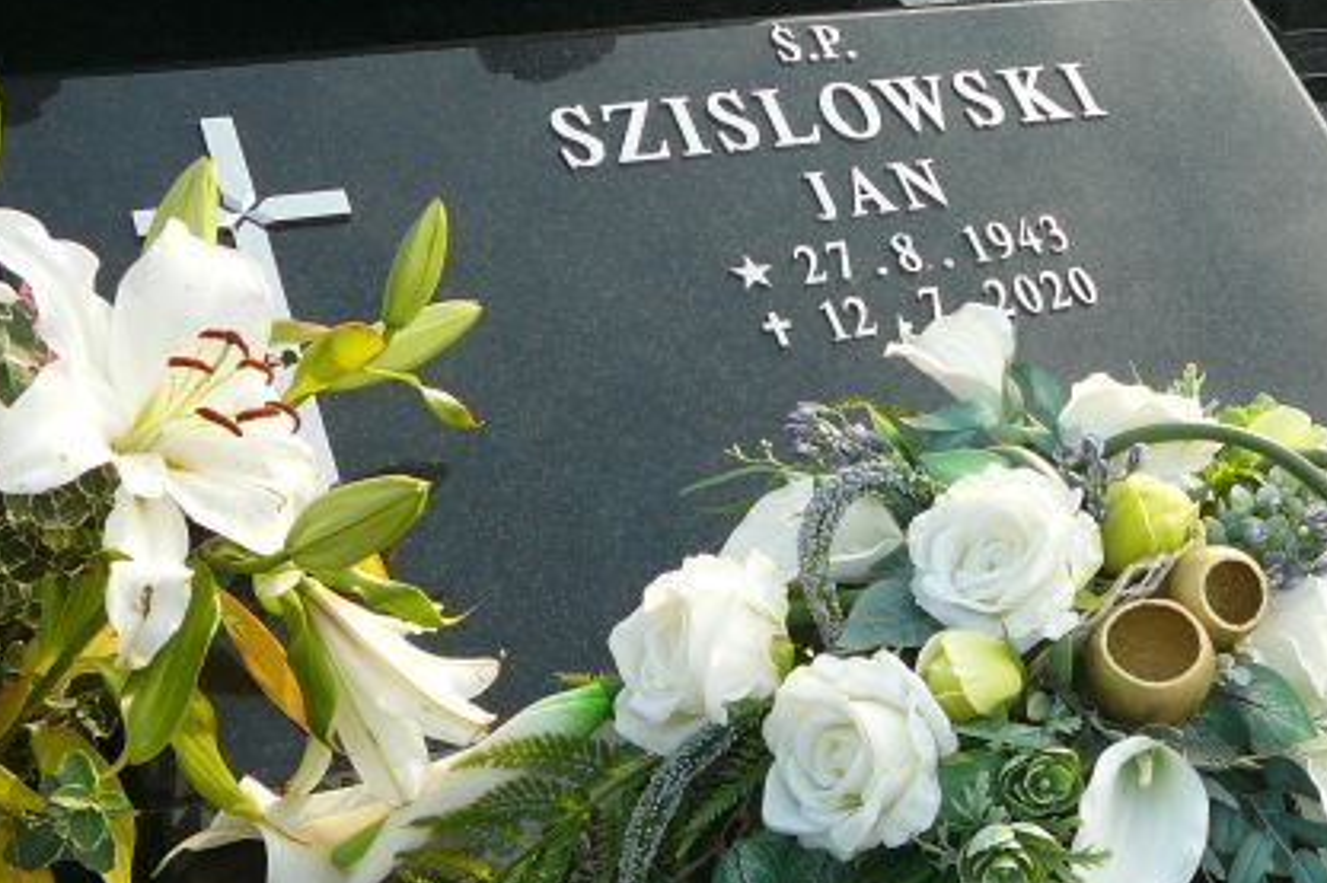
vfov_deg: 24.1
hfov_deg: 35.3
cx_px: 900
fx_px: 2063
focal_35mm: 56
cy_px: 564
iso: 80
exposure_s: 1/200
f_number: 2.8
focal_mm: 5.2
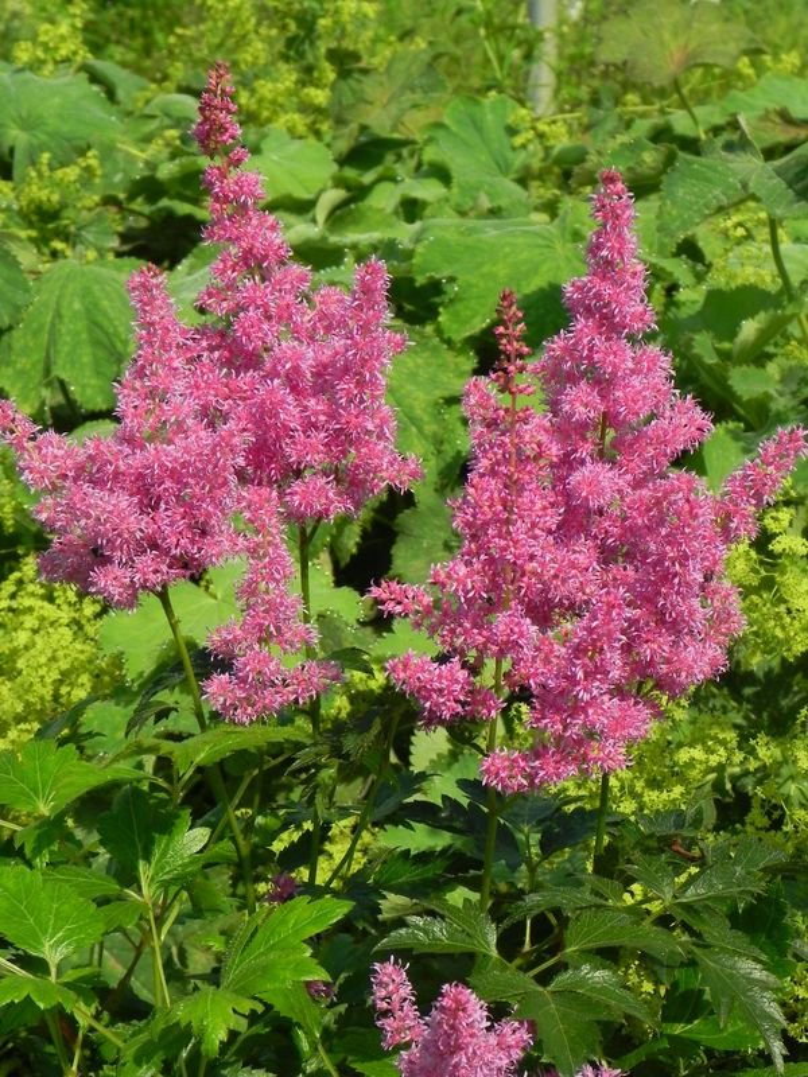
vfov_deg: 18.7
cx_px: 404
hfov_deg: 14.1
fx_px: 3268
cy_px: 538
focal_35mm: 105
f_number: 7.1
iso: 160
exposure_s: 1/200
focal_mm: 18.8
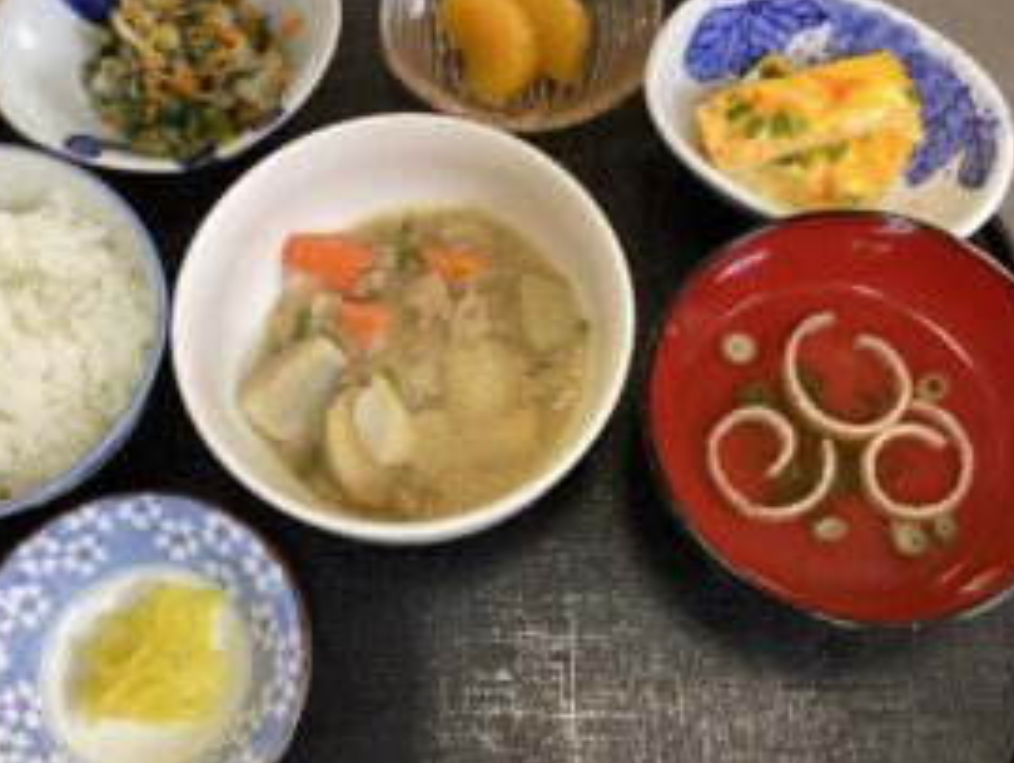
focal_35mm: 43
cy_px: 397
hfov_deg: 43.8
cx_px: 475
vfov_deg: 33.6
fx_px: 1261
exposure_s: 1/60
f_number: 2.4
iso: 320
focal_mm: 3.3
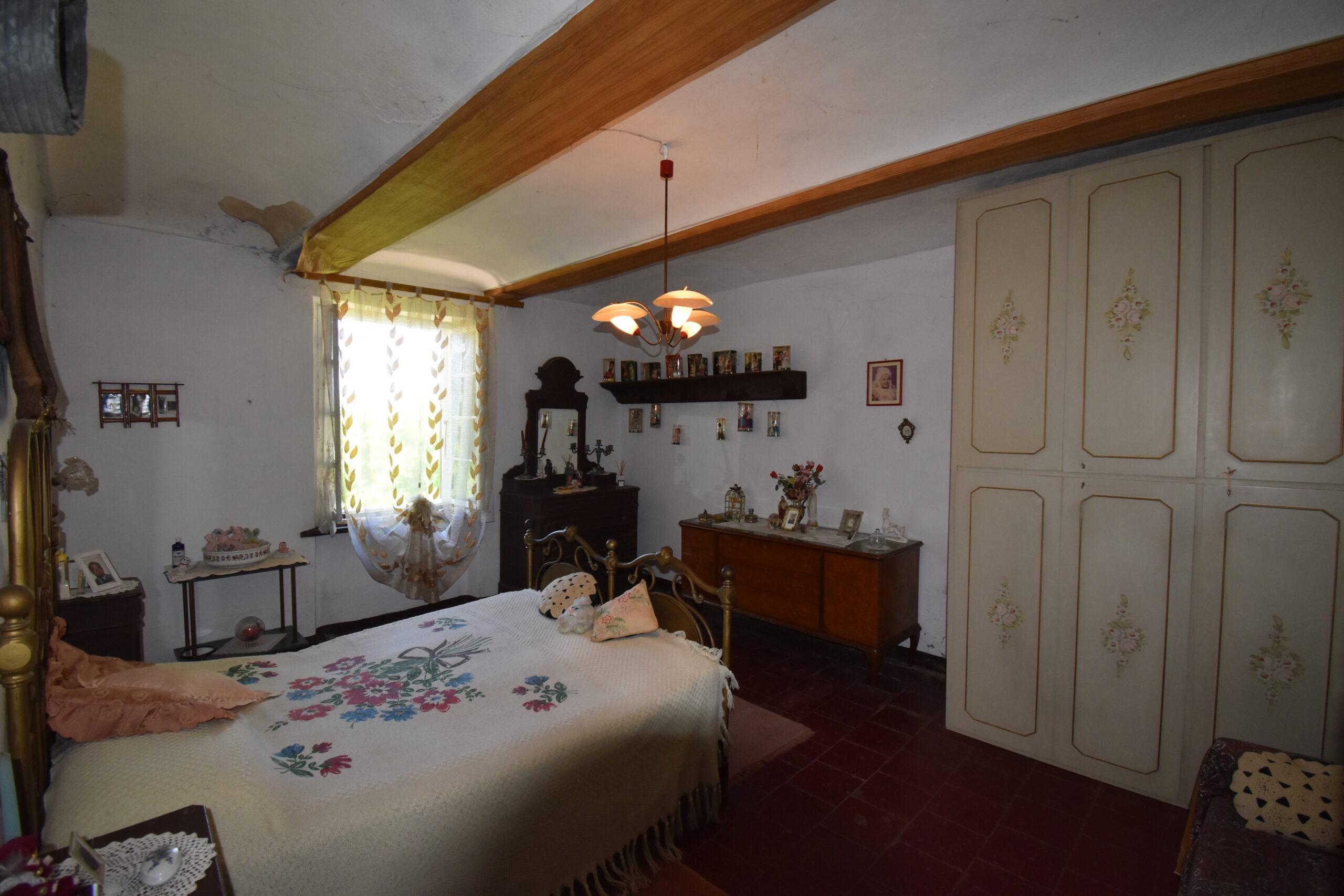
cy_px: 448
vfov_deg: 77.3
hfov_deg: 100.4
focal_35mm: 15
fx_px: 560
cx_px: 672
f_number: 5.6
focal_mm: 10
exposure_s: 1/125
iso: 800
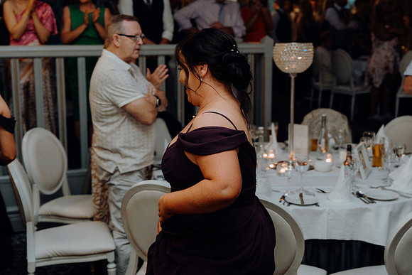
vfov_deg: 25.1
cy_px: 138
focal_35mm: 54
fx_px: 618
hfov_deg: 36.9
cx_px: 206
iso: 2500
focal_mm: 54
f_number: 3.5
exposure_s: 1/160
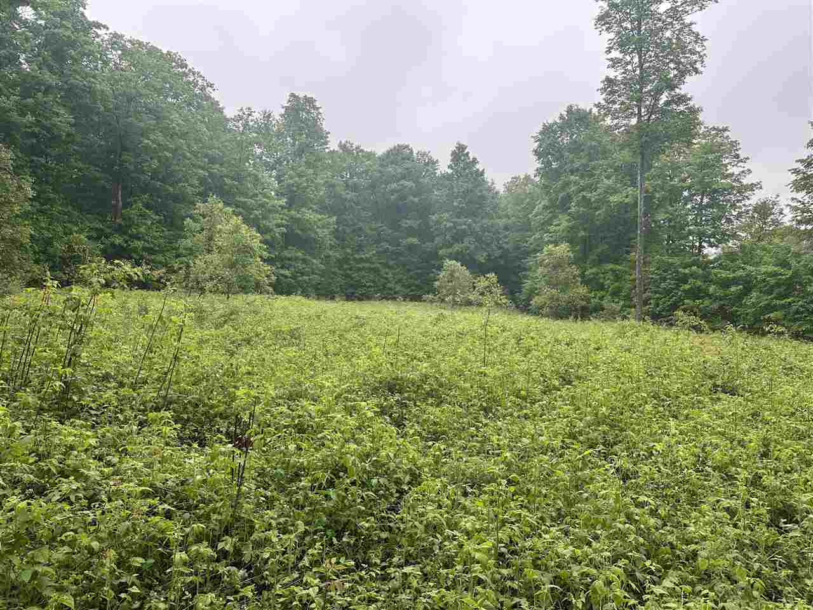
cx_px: 406
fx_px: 564
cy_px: 305
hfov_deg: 71.6
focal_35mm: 24
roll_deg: -0.2
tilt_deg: +0.3
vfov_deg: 56.8
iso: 80
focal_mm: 6.86
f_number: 1.78
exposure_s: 1/630
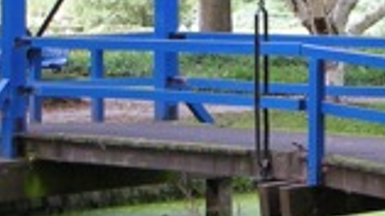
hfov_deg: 10.4
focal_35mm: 204
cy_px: -5
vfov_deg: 5.9
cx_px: 456
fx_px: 2081
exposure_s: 1/37.1
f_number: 3.2
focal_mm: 7.7
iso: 100
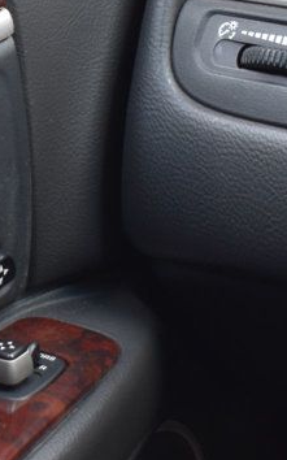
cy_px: 262
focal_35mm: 177
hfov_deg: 7.3
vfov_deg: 11.8
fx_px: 2217
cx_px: -77
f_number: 8
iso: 400
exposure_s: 1/60
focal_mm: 40
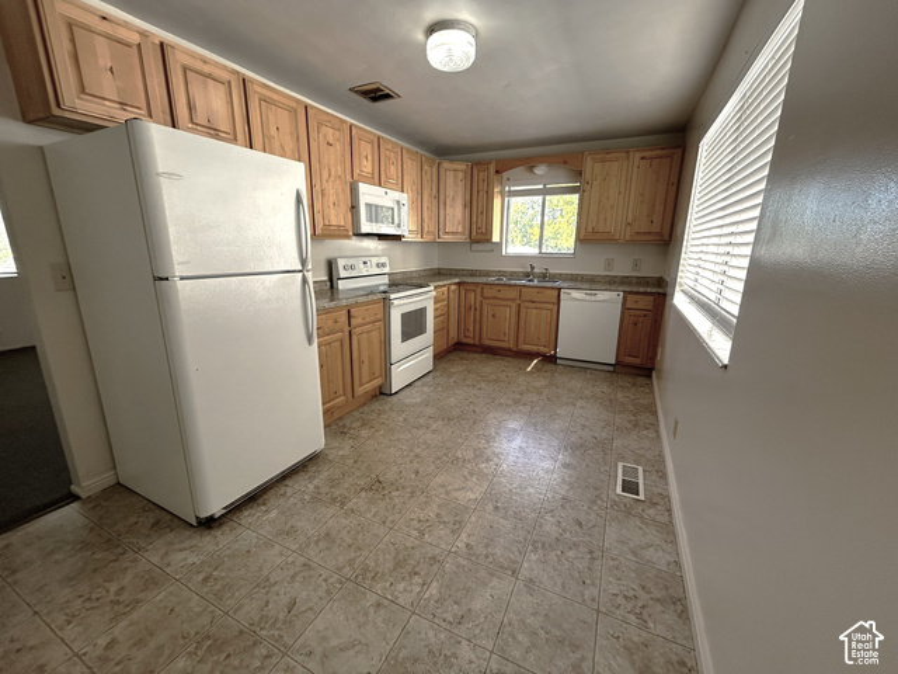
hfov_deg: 102.1
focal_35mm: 14
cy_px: 337
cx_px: 449
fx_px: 363
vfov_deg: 85.7
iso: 100
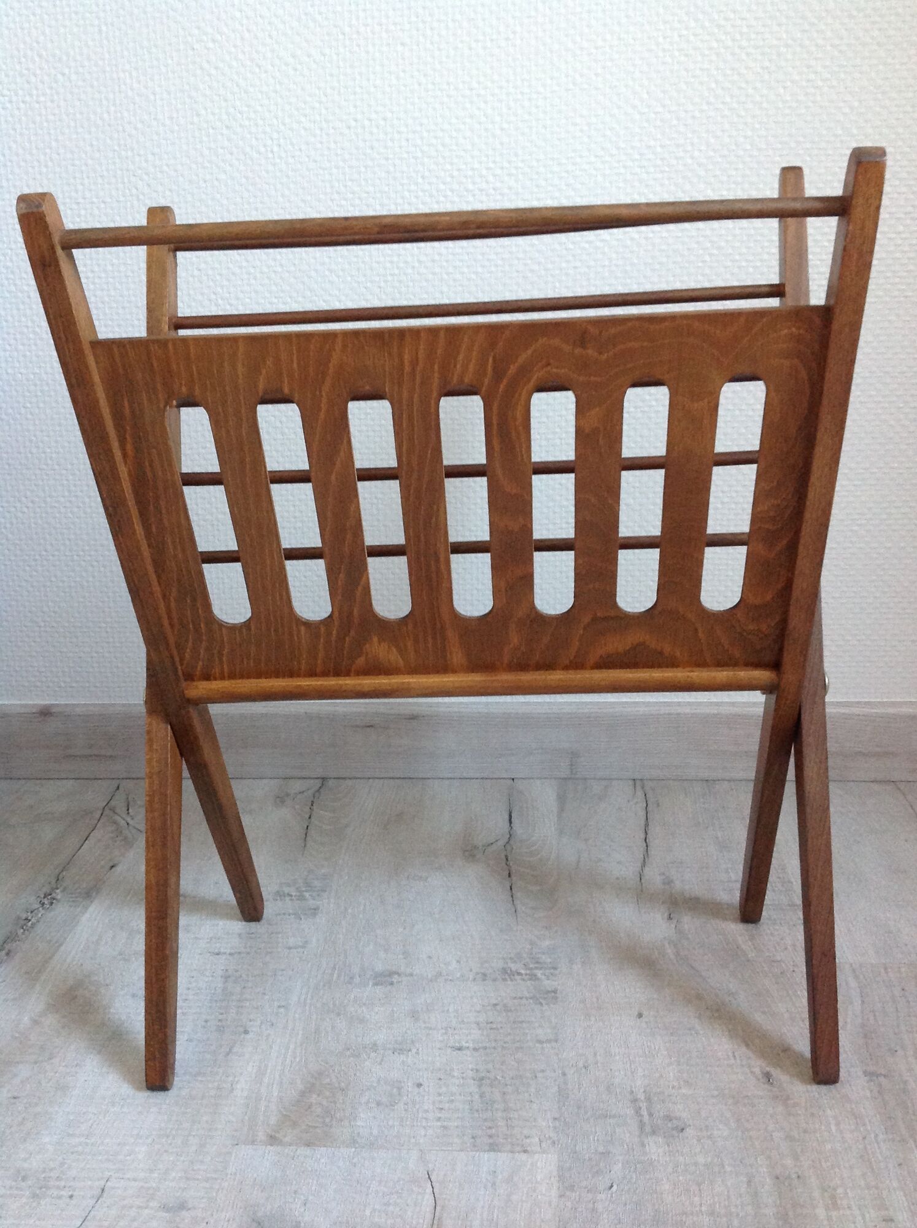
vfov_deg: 52.7
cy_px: 614
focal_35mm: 35
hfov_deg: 40.6
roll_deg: +3.0
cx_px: 458
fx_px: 1239
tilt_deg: -15.9
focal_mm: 4.28
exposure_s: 1/15
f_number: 2.4
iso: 250
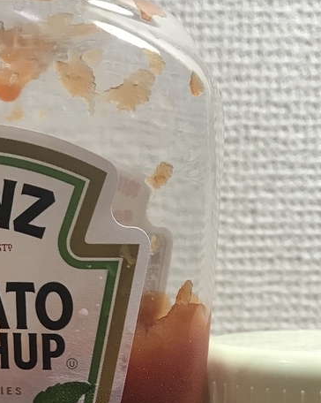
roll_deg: -0.6
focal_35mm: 72
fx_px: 856
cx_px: 153
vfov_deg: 24.6
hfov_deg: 21.2
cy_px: 443
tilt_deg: -10.4
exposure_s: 1/33
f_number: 1.8
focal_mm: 3.99
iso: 32
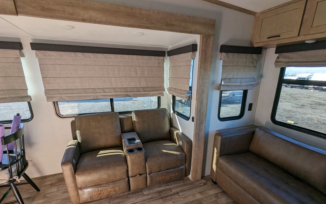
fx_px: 160
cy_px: 125
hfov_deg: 91.0
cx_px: 171
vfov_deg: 64.2
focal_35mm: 18
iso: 72
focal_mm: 2.35
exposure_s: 1/176
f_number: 2.2
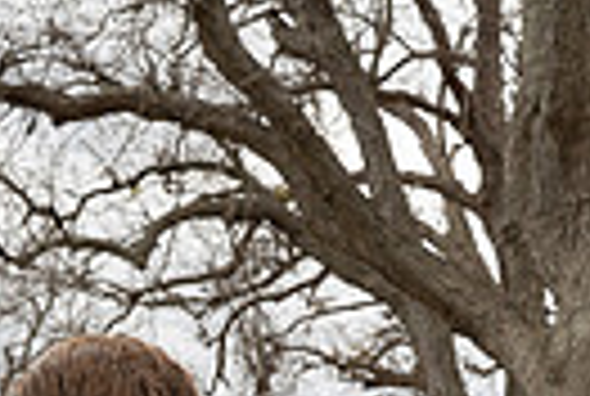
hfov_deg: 14.7
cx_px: 14
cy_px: 954
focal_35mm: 137
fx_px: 2250
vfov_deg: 9.1
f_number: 10
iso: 400
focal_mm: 40
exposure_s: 1/250
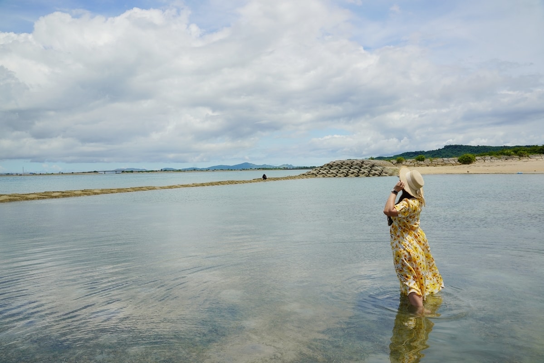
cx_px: 272
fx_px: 423
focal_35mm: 28
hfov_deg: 65.5
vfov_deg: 46.4
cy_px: 182
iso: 100
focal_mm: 28
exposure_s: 1/160
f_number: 10
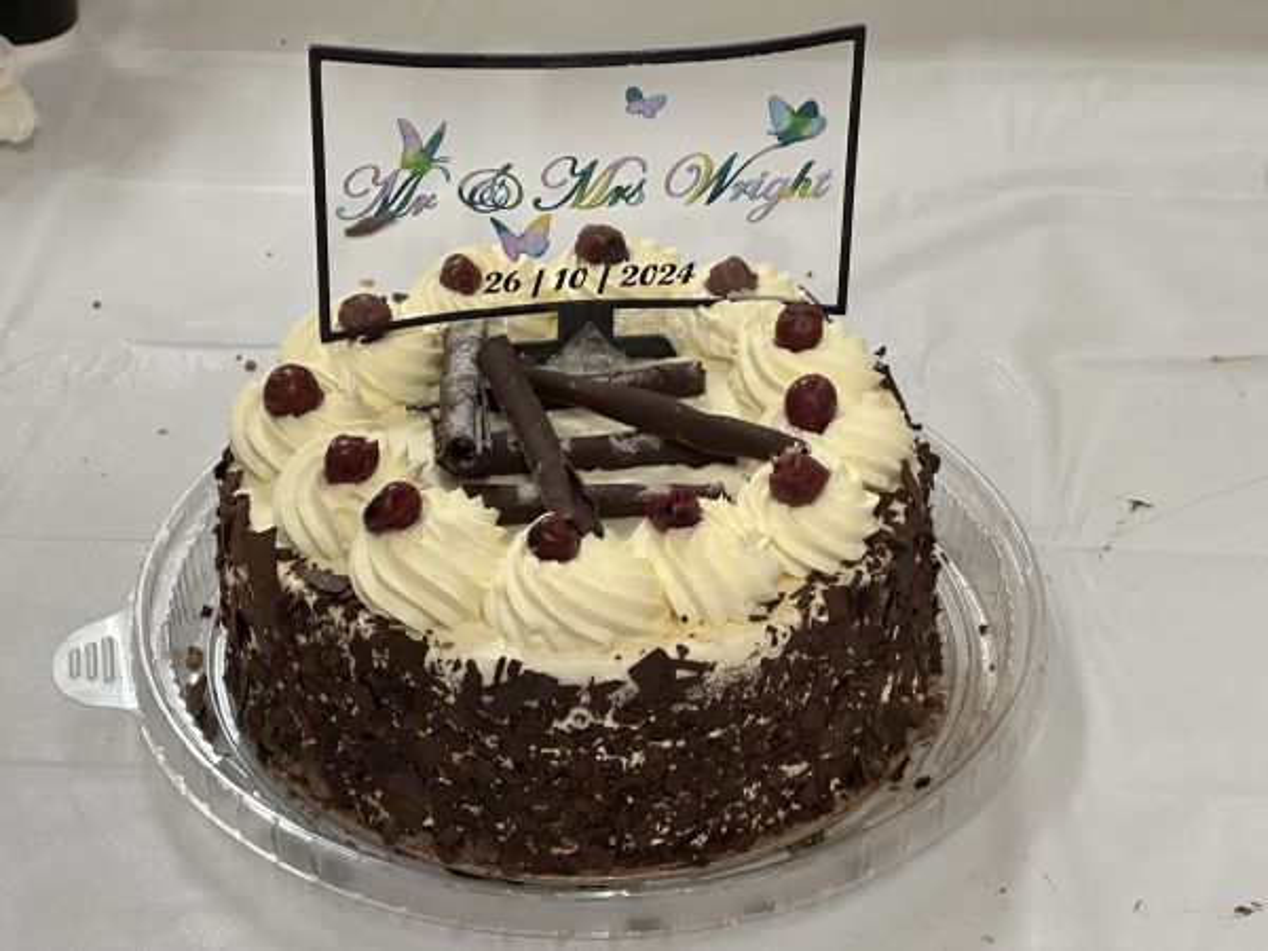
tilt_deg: -35.5
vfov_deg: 19.1
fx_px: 2821
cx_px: 634
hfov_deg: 25.3
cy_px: 476
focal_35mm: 77
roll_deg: -0.2
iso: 320
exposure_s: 1/50
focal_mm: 9
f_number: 2.8
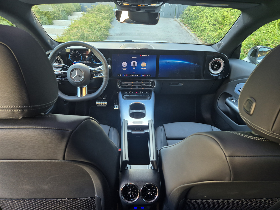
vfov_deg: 58.9
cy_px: 105
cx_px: 140
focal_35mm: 23
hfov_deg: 73.9
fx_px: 186
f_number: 1.8
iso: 160
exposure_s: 1/100
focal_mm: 5.4
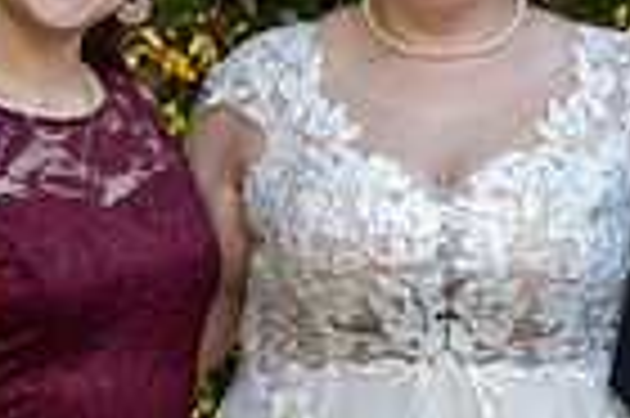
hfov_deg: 7.9
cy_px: 283
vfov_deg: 5.3
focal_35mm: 261
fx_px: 4562
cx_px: 522
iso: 900
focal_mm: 63
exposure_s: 1/200
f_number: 4.5
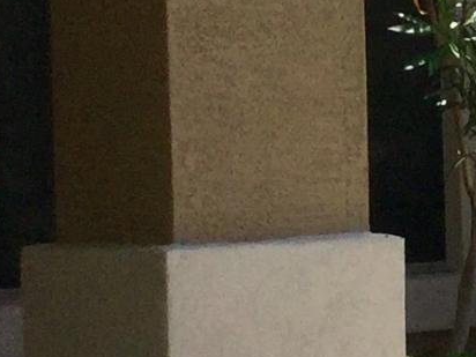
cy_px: 222
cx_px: 1035
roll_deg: +1.3
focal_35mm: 226
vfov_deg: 6.6
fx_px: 3108
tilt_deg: -1.3
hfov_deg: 8.2
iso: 25
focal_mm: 3.3
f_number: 2.4
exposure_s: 1/1404
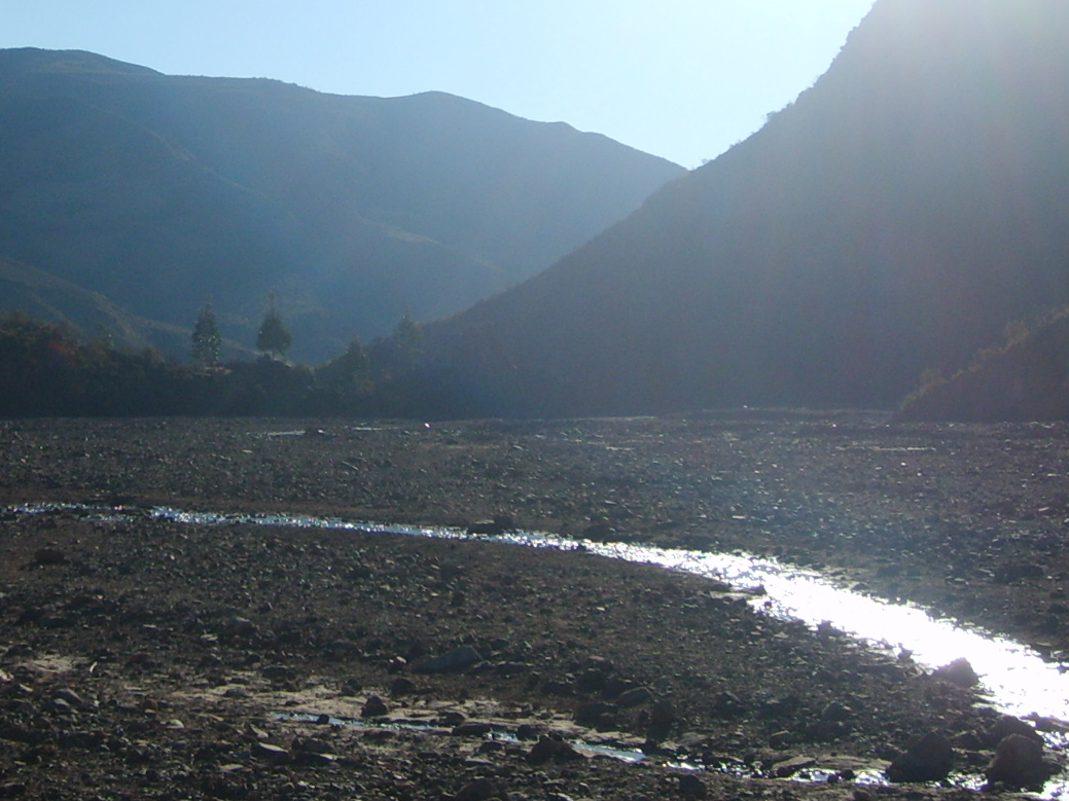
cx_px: 237
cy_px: 151
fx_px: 2131
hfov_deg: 27.7
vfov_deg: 21.0
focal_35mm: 69
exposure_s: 1/350
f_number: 7.1
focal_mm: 5.8
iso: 50
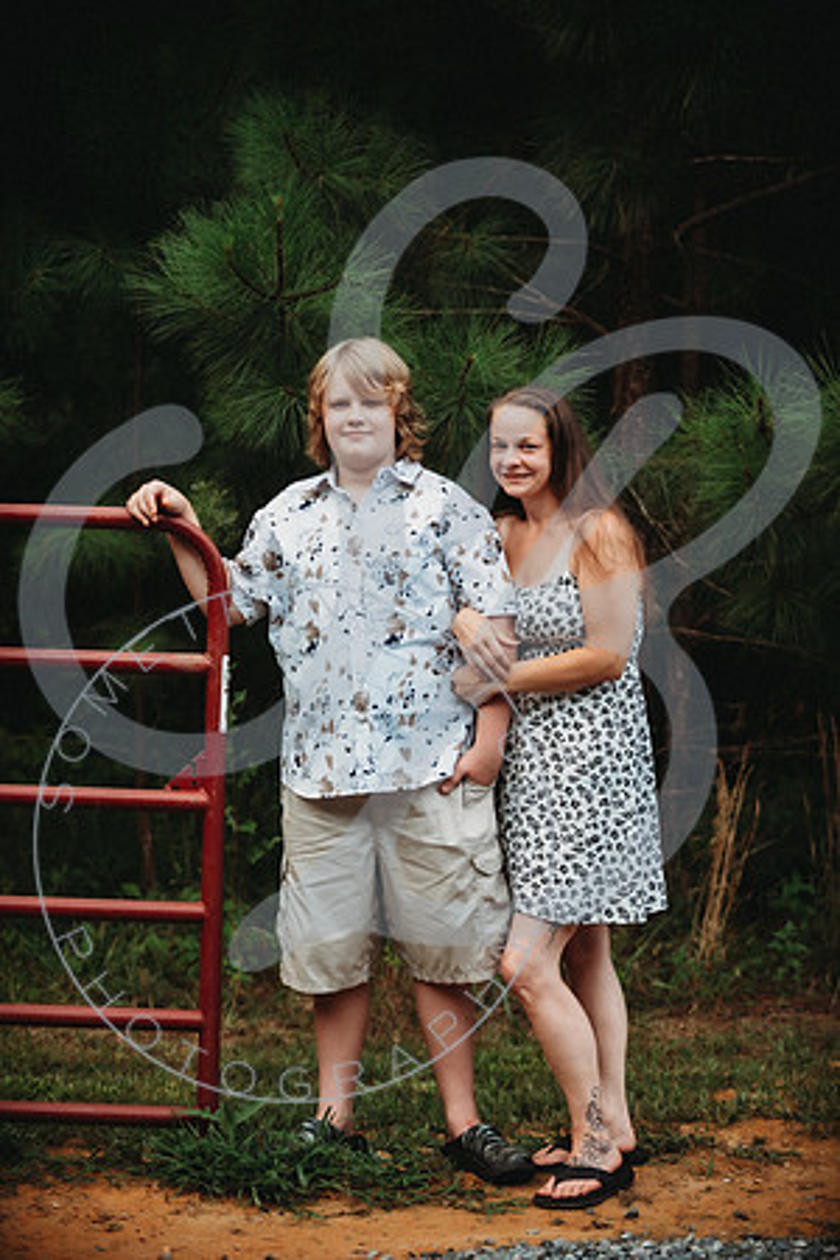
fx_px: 3010
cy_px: 630
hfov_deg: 15.9
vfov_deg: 23.6
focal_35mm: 86
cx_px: 420
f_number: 2.8
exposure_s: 1/200
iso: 100
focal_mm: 86
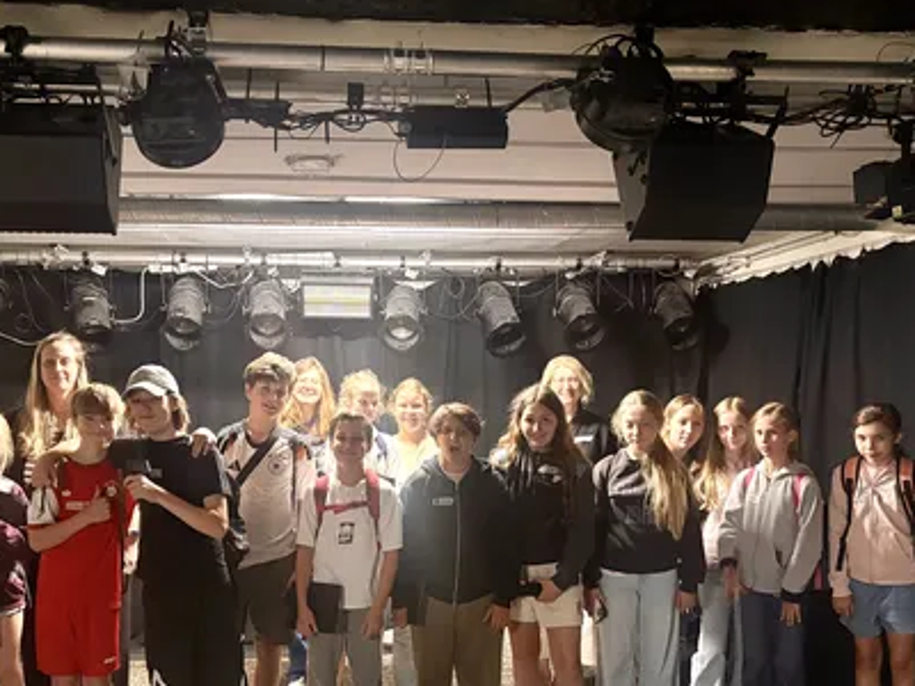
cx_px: 380
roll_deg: +0.4
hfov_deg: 47.7
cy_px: 471
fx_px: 1031
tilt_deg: -4.4
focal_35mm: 39
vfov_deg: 36.3
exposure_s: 1/33
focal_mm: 5.96
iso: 500
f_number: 1.6
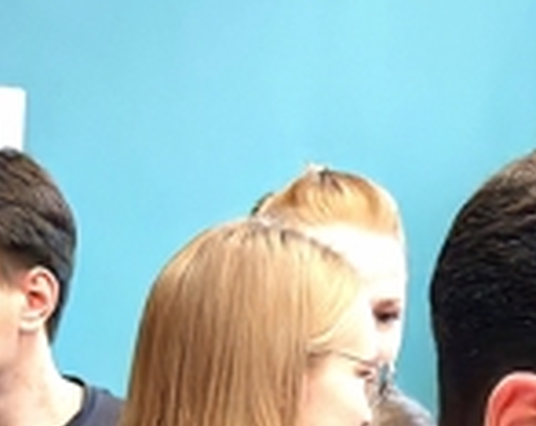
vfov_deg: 6.5
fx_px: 3721
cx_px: 1092
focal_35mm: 235
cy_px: 695
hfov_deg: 7.9
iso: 200
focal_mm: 6.98
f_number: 1.4
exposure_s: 1/333
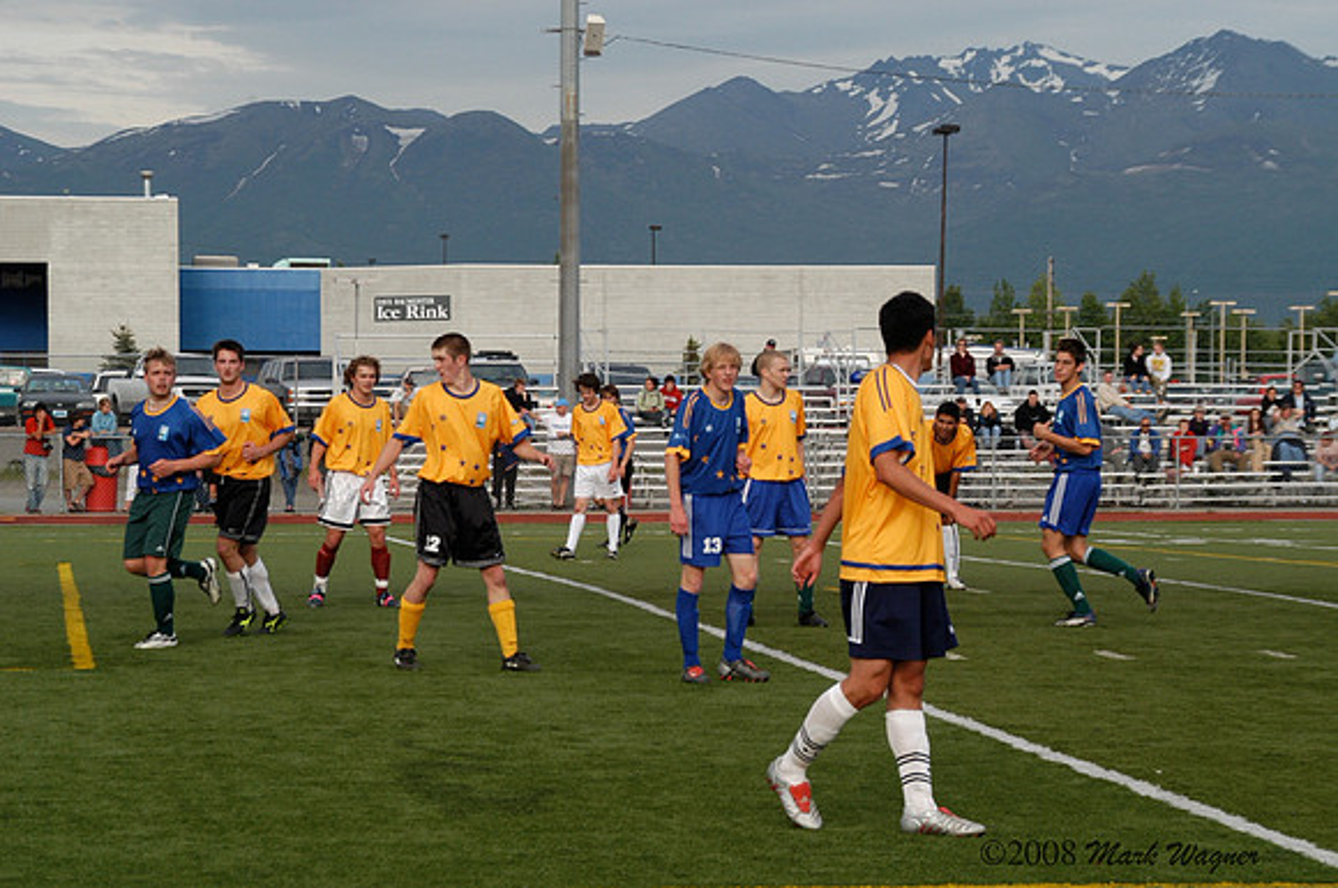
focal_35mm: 120
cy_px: 444
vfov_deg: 11.4
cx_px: 669
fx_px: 4454
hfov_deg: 17.1
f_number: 10
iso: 400
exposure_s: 1/350
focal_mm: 80
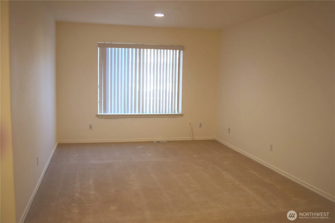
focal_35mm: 36
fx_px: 335
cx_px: 168
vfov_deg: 36.9
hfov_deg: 53.1
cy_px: 112
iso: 400
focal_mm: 24
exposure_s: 1/100
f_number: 5
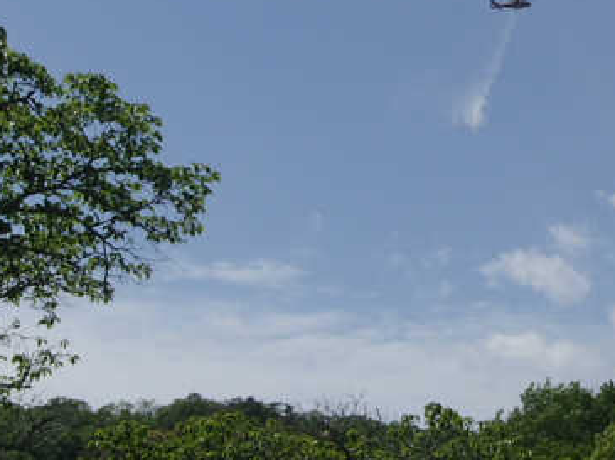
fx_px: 1526
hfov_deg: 22.5
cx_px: 479
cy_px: 110
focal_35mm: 86
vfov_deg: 17.0
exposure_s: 1/160
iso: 100
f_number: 14
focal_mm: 8.8
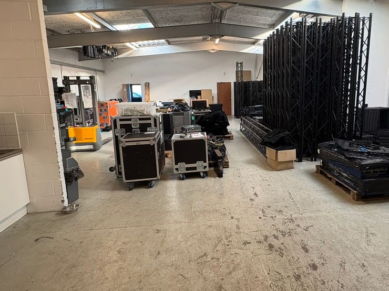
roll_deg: +1.7
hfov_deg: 78.1
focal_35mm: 21
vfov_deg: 63.1
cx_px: 233
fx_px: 236
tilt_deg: -7.6
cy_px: 123
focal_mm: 2.22
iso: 200
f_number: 2.2
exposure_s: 1/50
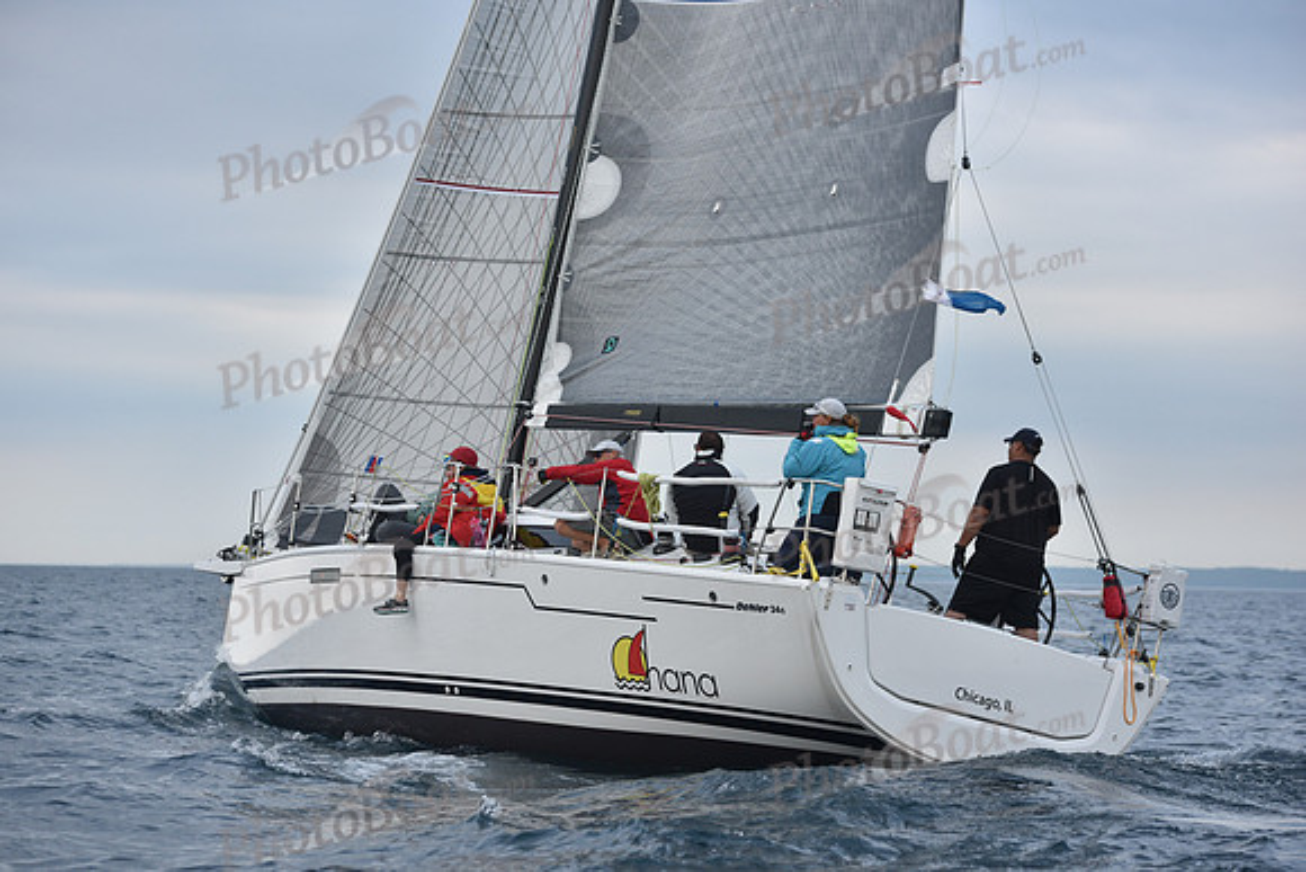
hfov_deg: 20.0
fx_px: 3701
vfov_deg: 13.4
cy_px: 436
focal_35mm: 102
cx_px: 653
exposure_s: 1/640
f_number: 4
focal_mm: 102
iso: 500
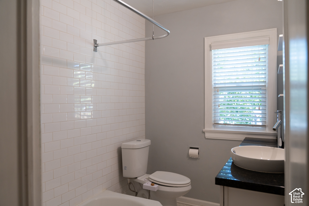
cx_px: 154
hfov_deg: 67.4
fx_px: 232
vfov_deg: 47.9
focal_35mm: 27
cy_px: 103
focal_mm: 27
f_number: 4
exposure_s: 1/60
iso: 400
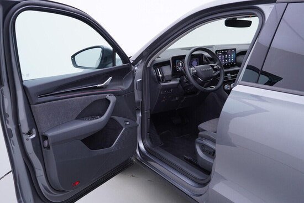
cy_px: 102
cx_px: 152
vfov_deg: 36.9
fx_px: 304
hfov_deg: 53.1
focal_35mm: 36
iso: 125
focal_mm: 24
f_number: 3.2
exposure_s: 1/50
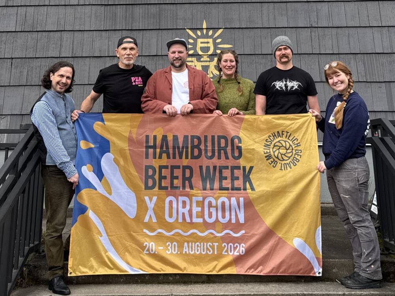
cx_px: 198
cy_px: 148
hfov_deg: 71.6
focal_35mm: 24
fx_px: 274
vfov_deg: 56.8
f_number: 1.78
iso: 80
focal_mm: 6.76
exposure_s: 1/773
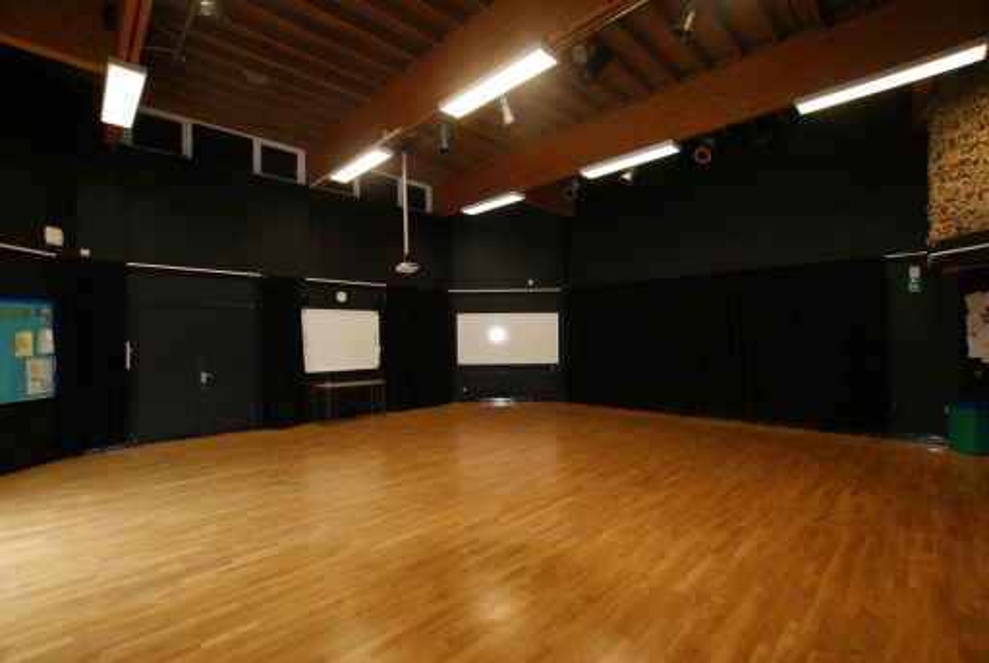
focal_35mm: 15
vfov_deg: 77.5
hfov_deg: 100.3
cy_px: 332
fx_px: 413
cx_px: 494
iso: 400
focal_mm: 10
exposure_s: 1/60
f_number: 5.6
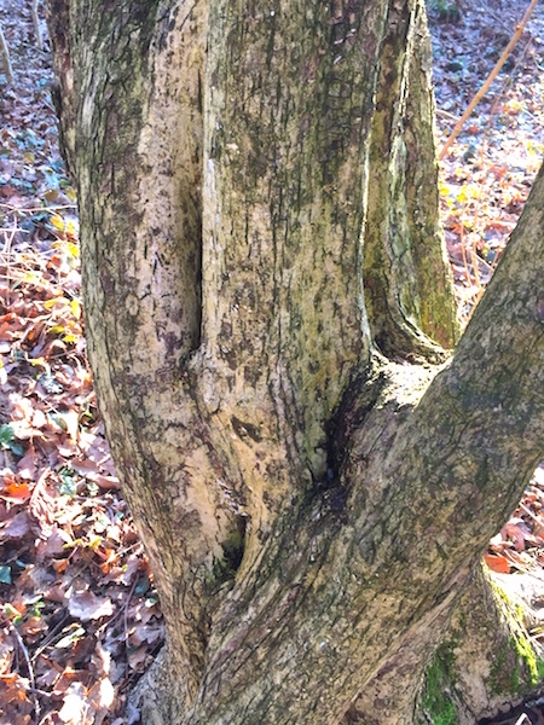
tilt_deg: -48.2
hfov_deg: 48.2
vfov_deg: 61.7
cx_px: 272
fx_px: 608
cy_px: 362
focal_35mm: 29
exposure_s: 1/100
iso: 50
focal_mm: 4.15
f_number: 2.2
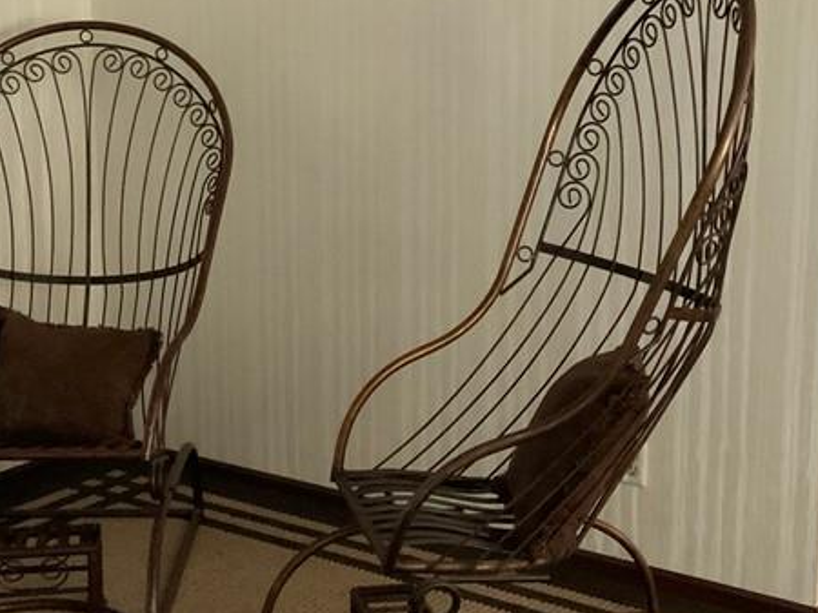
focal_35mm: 66
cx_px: 344
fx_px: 1559
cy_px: 278
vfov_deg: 22.2
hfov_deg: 29.4
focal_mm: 3
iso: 500
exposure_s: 1/30
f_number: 1.8
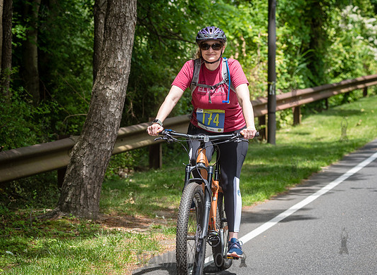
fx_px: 1532
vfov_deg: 10.3
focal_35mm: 142
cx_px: 153
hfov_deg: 14.0
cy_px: 114
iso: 250
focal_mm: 112
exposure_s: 1/640
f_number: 4.5
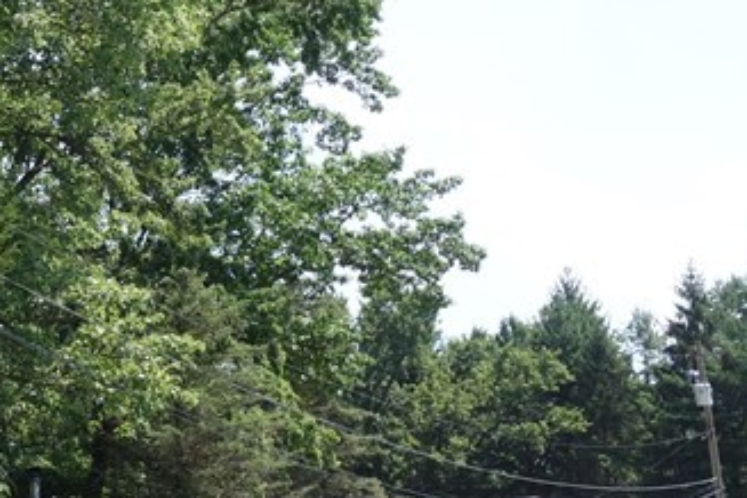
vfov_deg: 14.7
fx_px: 1930
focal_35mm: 93
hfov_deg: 20.4
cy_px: 192
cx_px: -171
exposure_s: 1/250
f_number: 5.6
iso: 125
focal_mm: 10.4
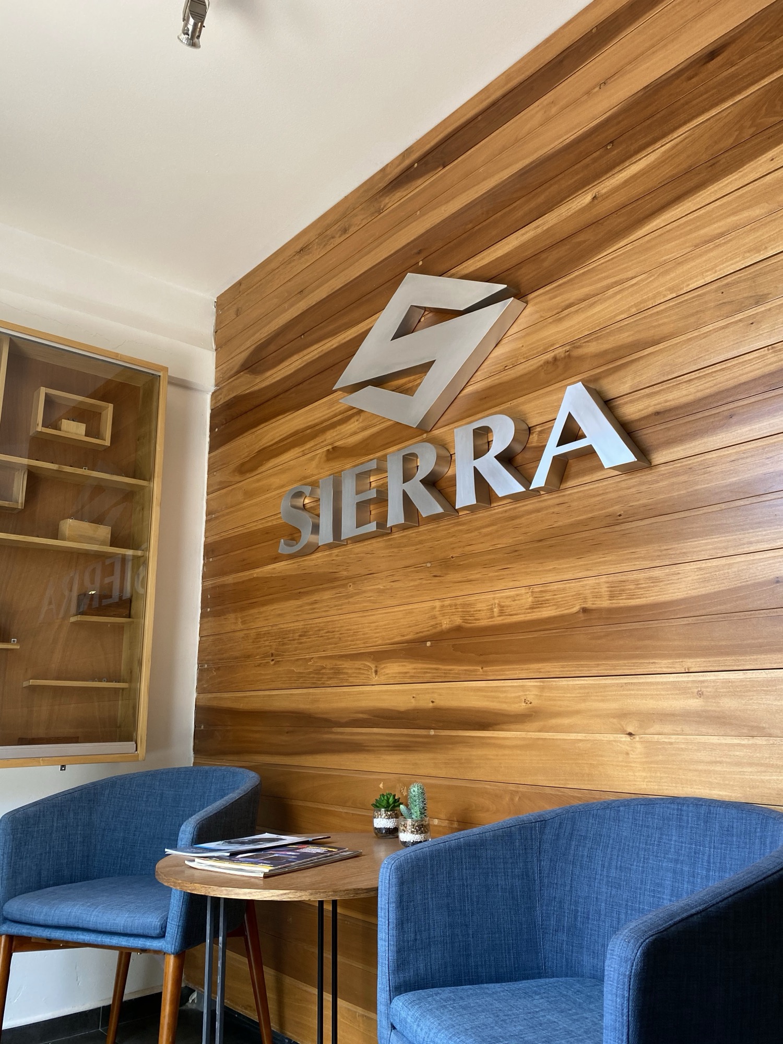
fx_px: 784
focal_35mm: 26
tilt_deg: +14.9
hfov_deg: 53.1
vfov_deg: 67.3
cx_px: 392
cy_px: 522
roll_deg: -0.5
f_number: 1.8
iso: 80
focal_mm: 4.25
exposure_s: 1/122
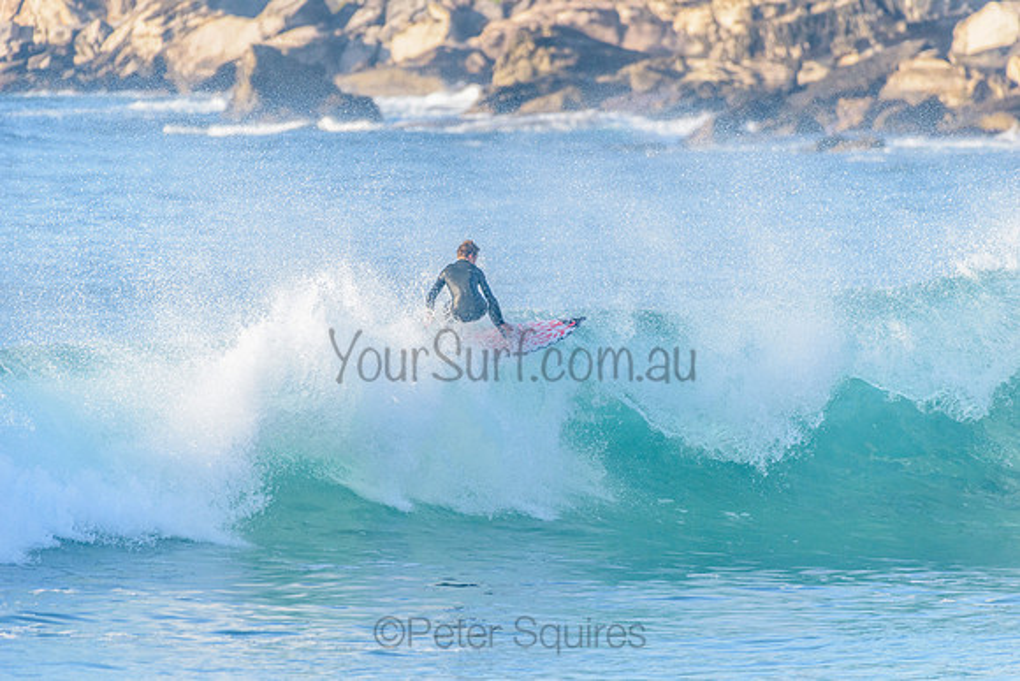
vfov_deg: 2.8
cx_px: 510
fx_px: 14169
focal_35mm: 500
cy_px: 340
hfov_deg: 4.1
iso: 640
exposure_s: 1/2000
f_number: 5.6
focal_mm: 500
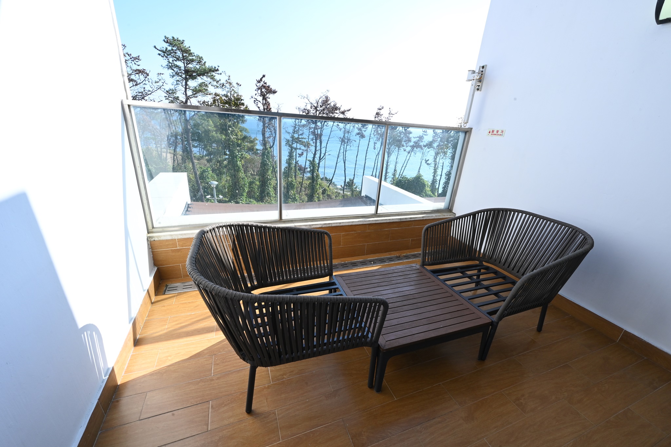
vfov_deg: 81.2
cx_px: 336
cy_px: 224
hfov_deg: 104.3
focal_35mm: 14
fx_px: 261
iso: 500
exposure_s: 1/125
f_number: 16
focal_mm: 14
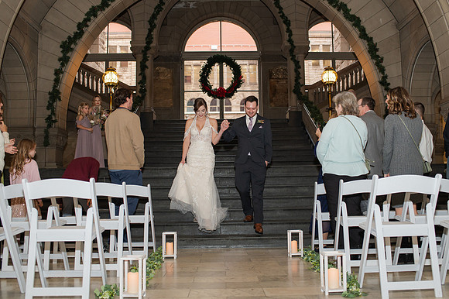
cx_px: 238
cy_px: 154
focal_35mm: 38
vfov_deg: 35.0
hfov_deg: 50.7
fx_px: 473
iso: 1000
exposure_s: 1/200
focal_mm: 35
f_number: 3.5
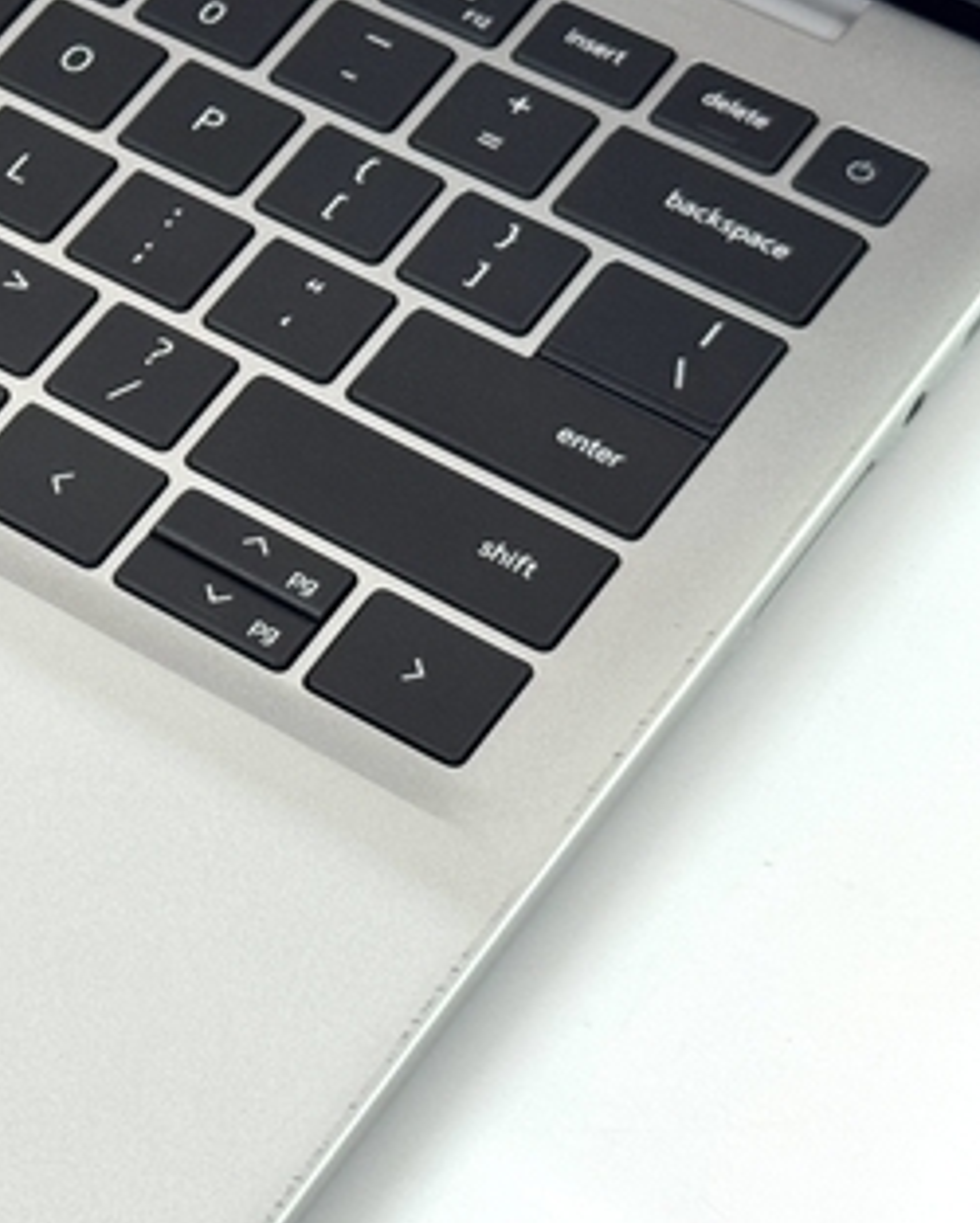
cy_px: 466
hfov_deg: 12.3
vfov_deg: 16.0
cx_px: -459
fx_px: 4346
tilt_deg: -51.8
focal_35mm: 120
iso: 80
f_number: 1.78
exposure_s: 1/121
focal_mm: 6.76
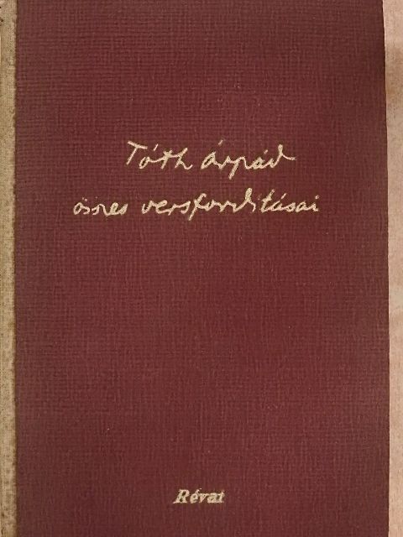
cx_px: 202
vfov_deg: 38.2
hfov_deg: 29.1
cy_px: 268
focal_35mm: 50
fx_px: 776
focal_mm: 9
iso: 1600
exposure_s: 1/80
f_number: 4
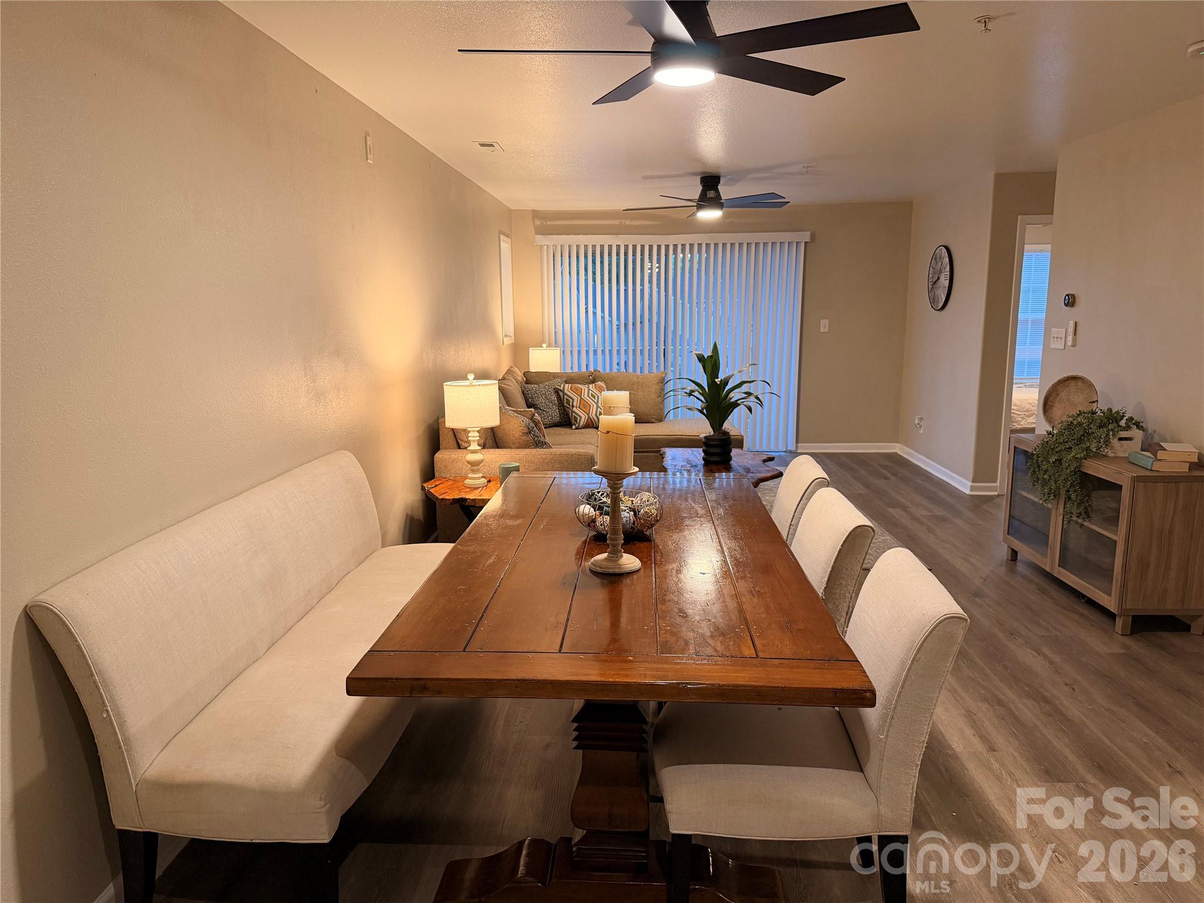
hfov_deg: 71.6
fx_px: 835
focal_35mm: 24
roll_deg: +0.8
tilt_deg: -10.2
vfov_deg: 56.8
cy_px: 452
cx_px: 602
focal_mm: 6.76
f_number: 1.78
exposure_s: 1/60
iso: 250
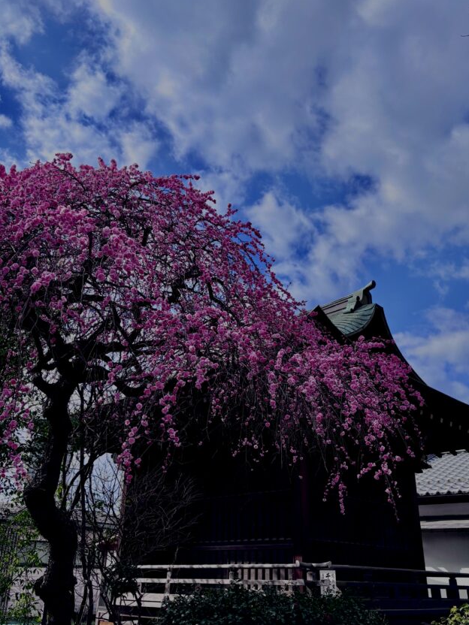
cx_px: 240
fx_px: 578
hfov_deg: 44.2
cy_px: 322
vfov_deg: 56.8
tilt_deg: +24.1
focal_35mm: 32
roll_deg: -1.6
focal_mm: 5.96
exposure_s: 1/5348
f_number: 1.6
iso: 50
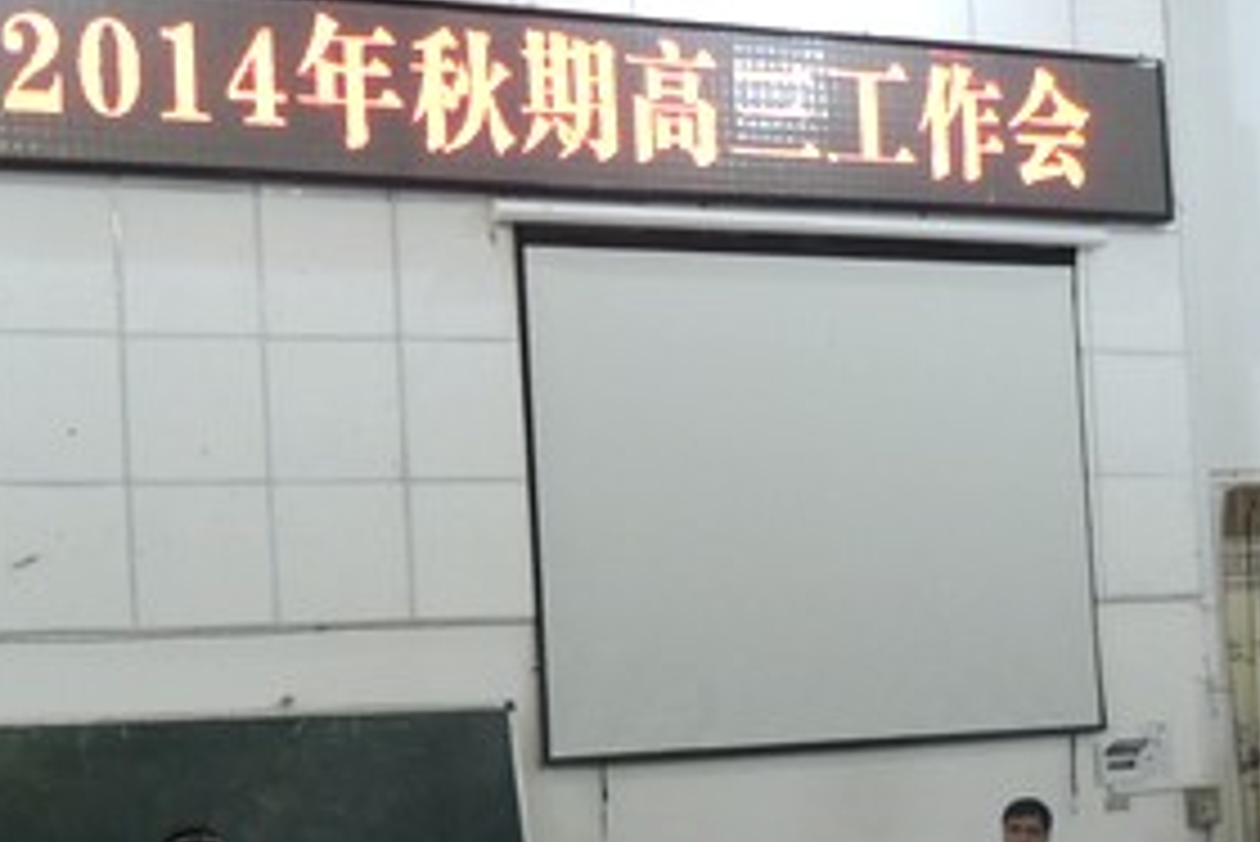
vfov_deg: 20.7
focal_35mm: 65
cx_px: 382
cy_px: 651
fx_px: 2276
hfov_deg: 30.6
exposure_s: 1/13
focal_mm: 6.2
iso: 400
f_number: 3.3
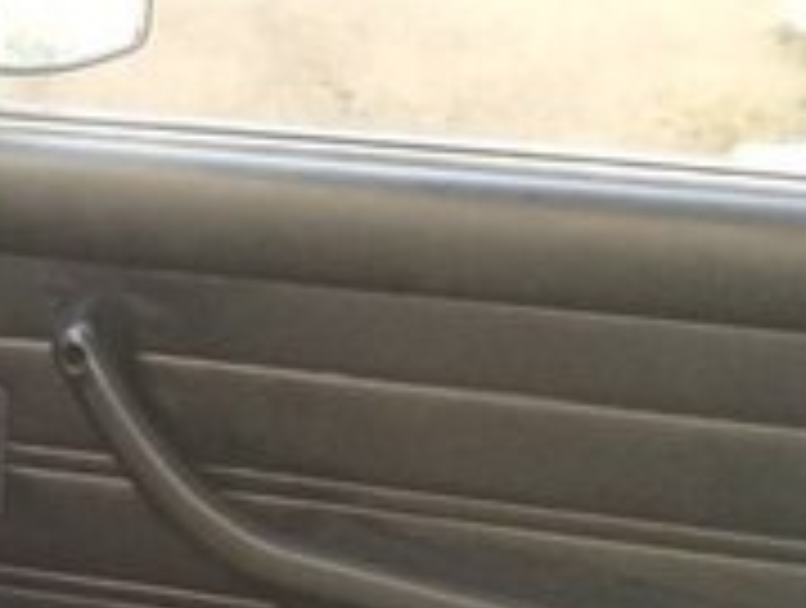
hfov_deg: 15.9
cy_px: 1052
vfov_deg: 12.1
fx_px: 2660
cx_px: -374
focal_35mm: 114
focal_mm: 3.3
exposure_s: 1/33
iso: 100
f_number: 2.2
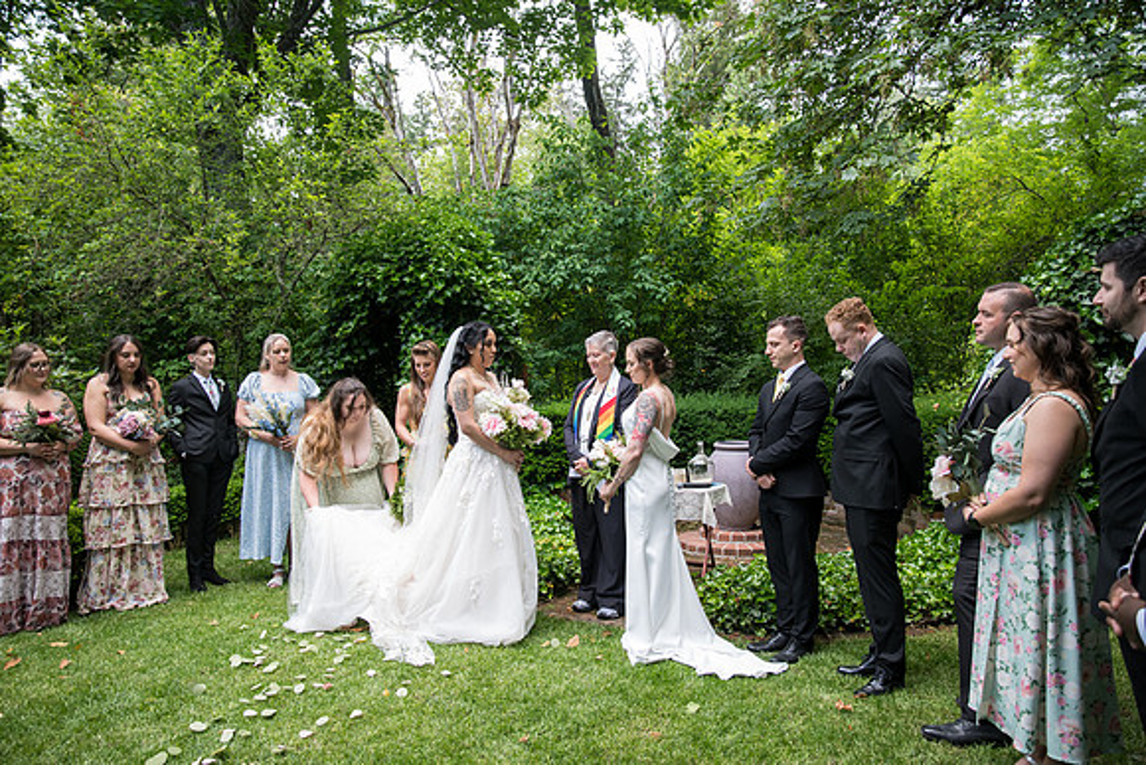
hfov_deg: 73.7
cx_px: 573
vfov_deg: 53.2
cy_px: 382
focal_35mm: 24
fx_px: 764
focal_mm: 24
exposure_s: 1/400
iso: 640
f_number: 3.5
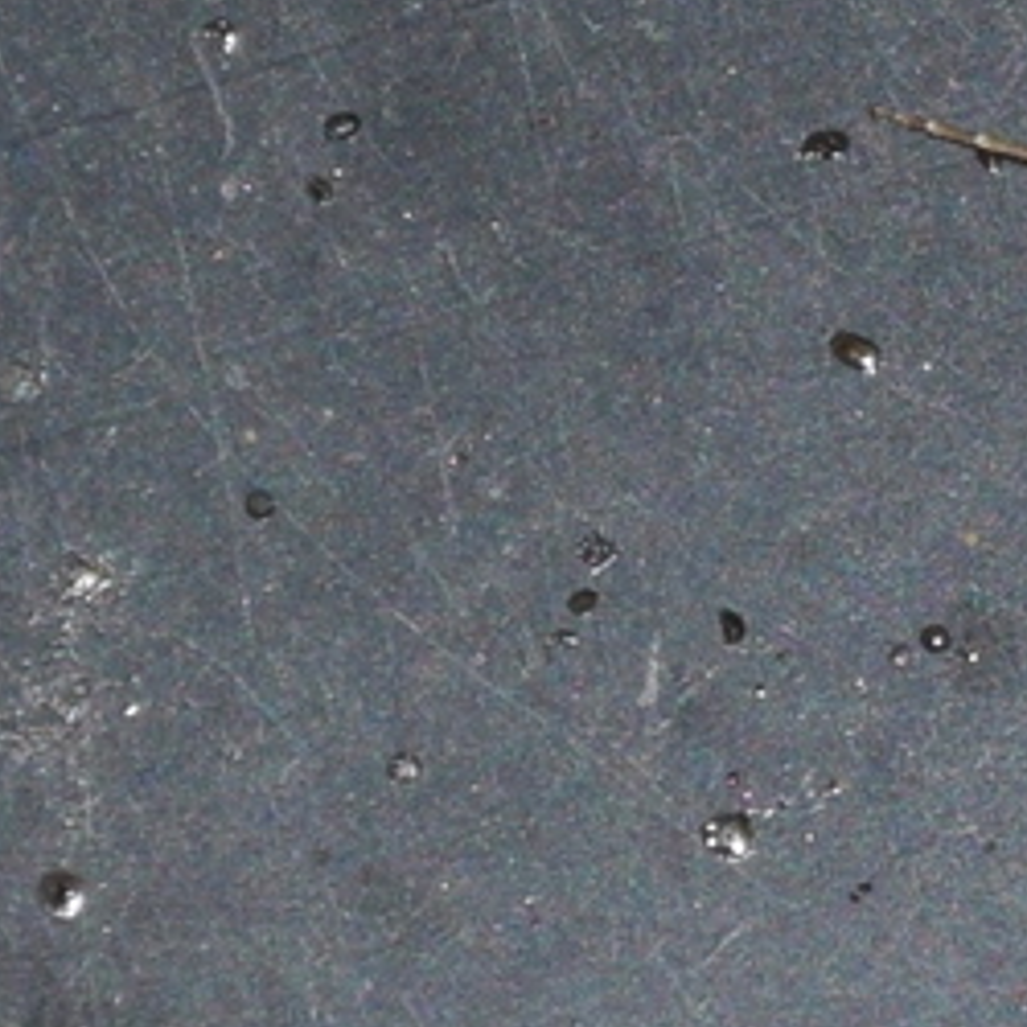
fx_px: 23026
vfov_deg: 2.6
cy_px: 304
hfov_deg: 2.5
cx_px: 1565
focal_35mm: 686
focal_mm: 140
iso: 320
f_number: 7.1
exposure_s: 1/60
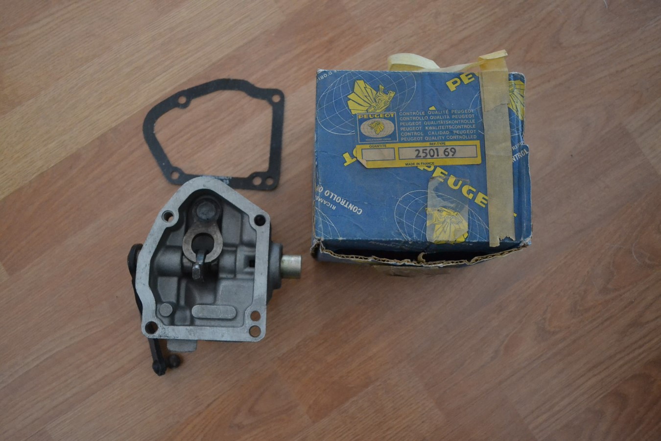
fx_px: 661
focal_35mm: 36
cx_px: 330
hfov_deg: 53.1
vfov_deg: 36.9
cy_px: 220
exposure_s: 1/50
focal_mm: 24
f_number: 4
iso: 3200
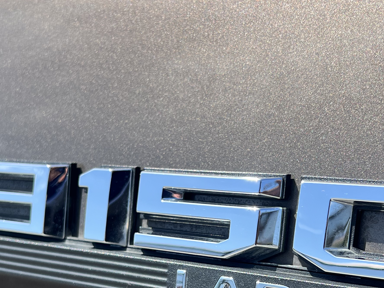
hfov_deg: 32.7
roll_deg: +3.2
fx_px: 655
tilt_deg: -15.9
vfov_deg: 24.0
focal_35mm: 59
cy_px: 267
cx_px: 208
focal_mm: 5.7
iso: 50
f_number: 1.5
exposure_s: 1/2299
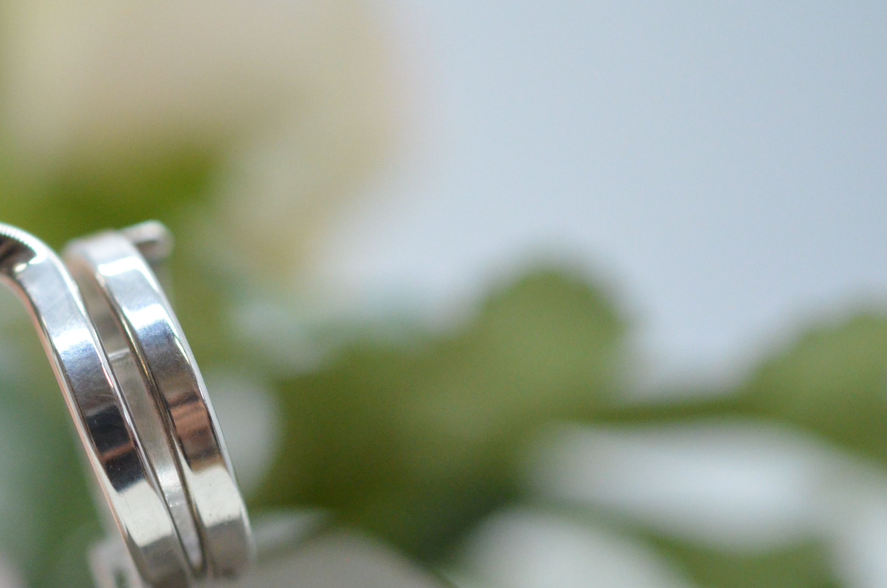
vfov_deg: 12.8
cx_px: 132
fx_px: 2607
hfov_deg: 19.1
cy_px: 399
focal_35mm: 106
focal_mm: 40
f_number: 3.5
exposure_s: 1/2500
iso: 2500
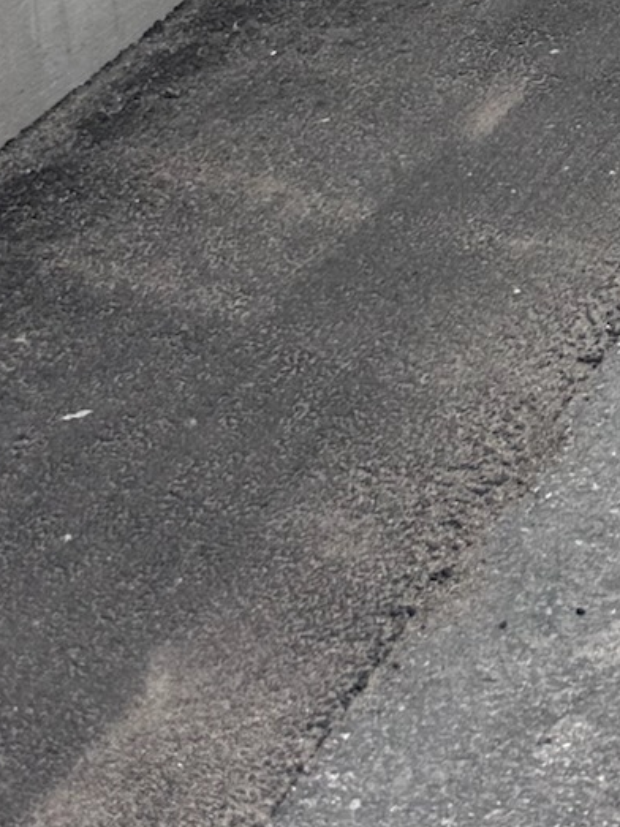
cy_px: -637
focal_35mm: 94
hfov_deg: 14.2
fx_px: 2246
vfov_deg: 17.3
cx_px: 1068
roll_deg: +1.8
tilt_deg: -13.8
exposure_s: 1/5525
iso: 80
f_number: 1.78
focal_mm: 6.86
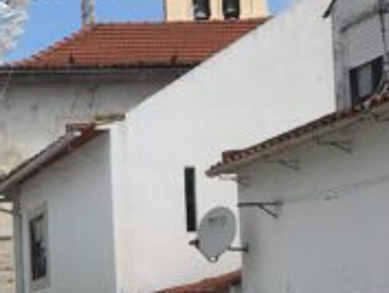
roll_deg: +0.1
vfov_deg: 12.0
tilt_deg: +6.9
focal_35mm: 123
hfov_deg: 13.6
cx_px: -396
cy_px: 257
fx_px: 1383
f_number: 2.2
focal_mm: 4.15
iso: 25
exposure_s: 1/1570
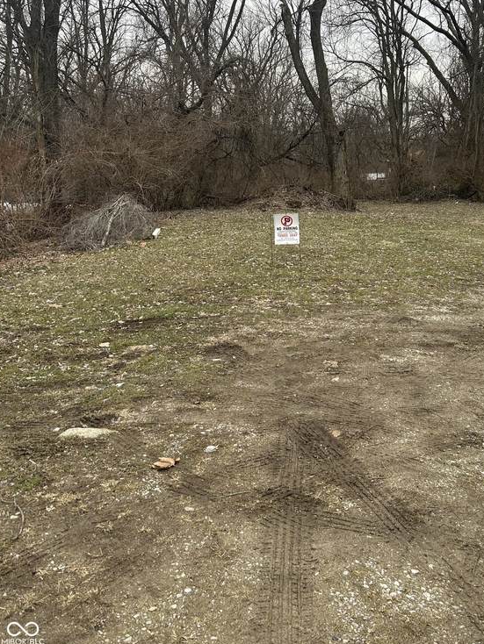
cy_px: 233
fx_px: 633
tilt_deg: -6.0
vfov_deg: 53.2
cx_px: 307
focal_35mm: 34
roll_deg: +0.9
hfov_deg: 41.5
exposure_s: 1/578
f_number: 1.5
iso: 50
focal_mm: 5.7
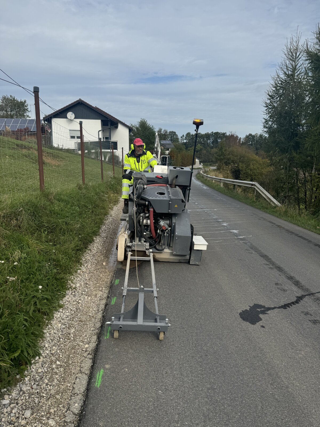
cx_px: 160
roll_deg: -0.7
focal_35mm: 24
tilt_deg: -12.2
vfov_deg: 71.6
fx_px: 296
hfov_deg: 56.8
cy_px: 214
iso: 80
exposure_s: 1/4310
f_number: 1.78
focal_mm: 6.76
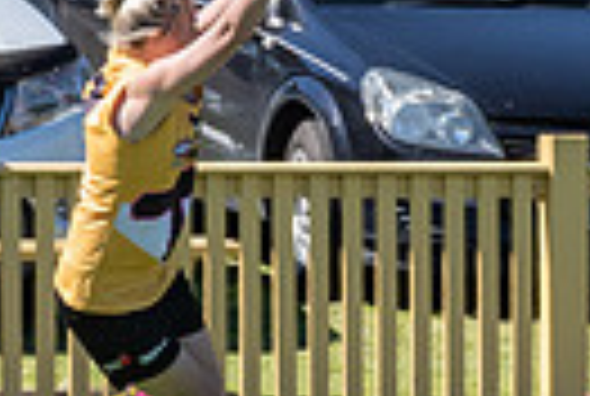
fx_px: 41854
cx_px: 761
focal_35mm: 2548
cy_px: 228
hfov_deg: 0.8
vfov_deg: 0.5
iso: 800
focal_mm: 320
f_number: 10
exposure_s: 1/1250
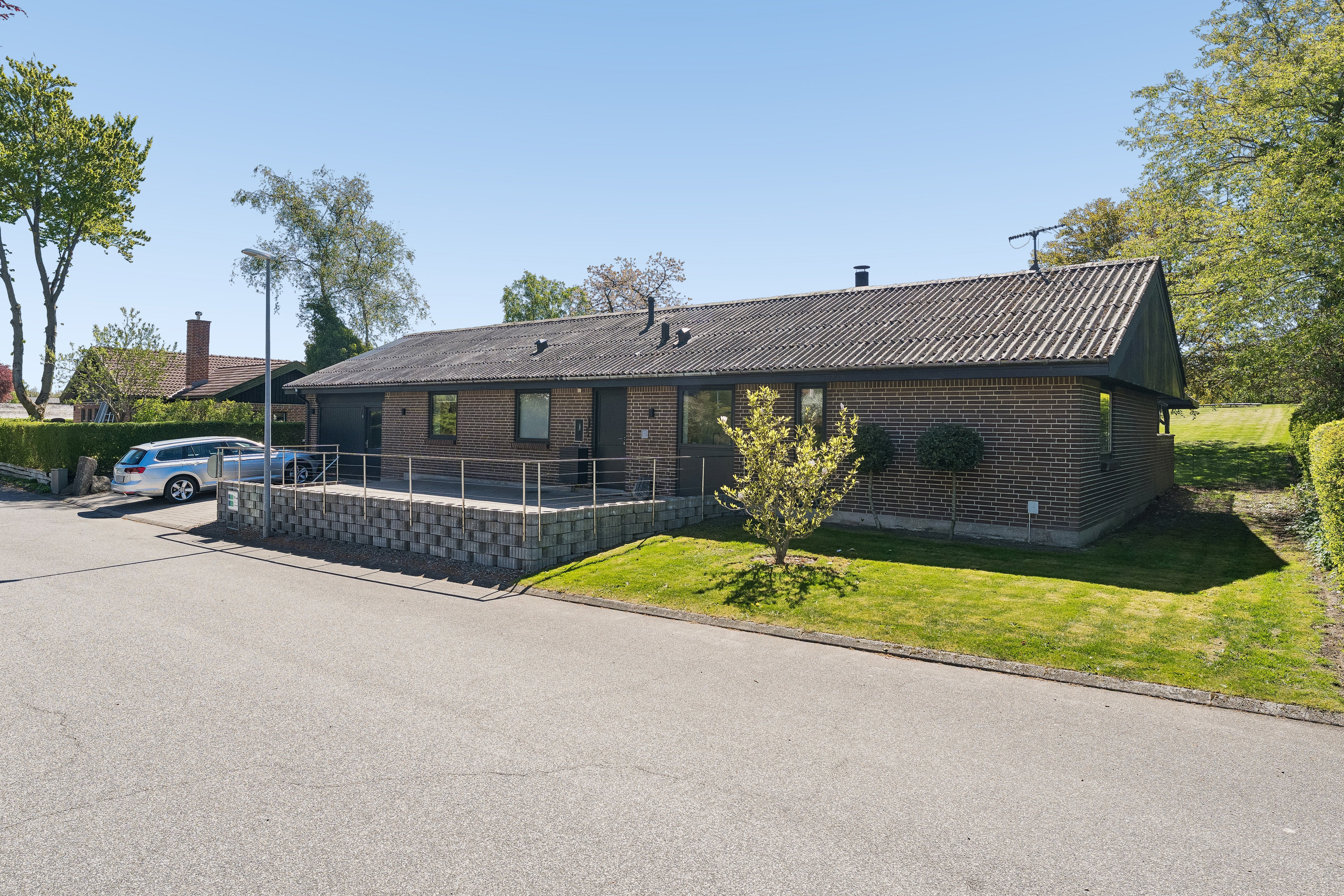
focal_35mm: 20
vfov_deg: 61.4
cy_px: 448
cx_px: 672
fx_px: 754
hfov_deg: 83.4
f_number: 8
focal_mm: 20.2
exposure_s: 1/800
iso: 800
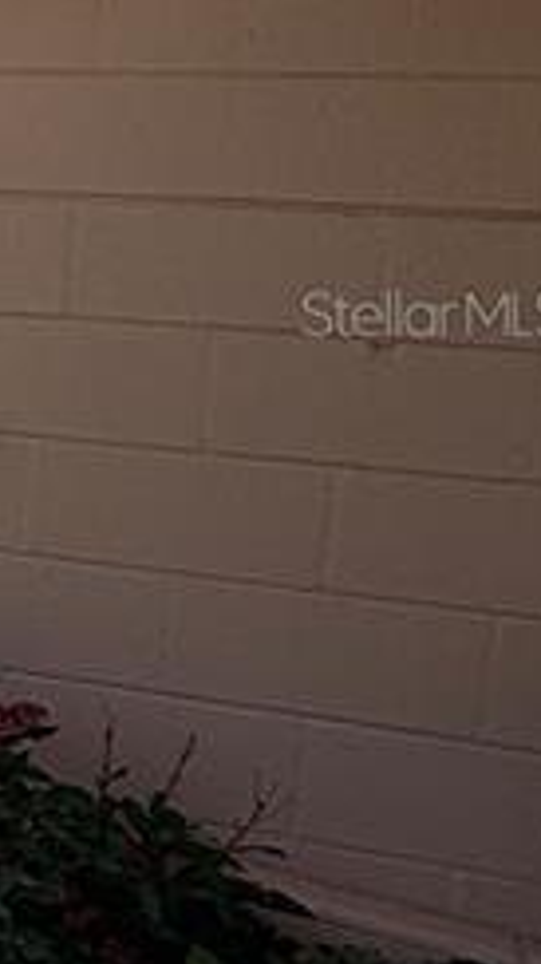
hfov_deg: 10.2
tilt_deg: -5.3
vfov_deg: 28.0
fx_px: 1915
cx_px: -1197
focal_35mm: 75
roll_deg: -1.7
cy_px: 312
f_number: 2.2
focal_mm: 2.22
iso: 32
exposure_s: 1/770
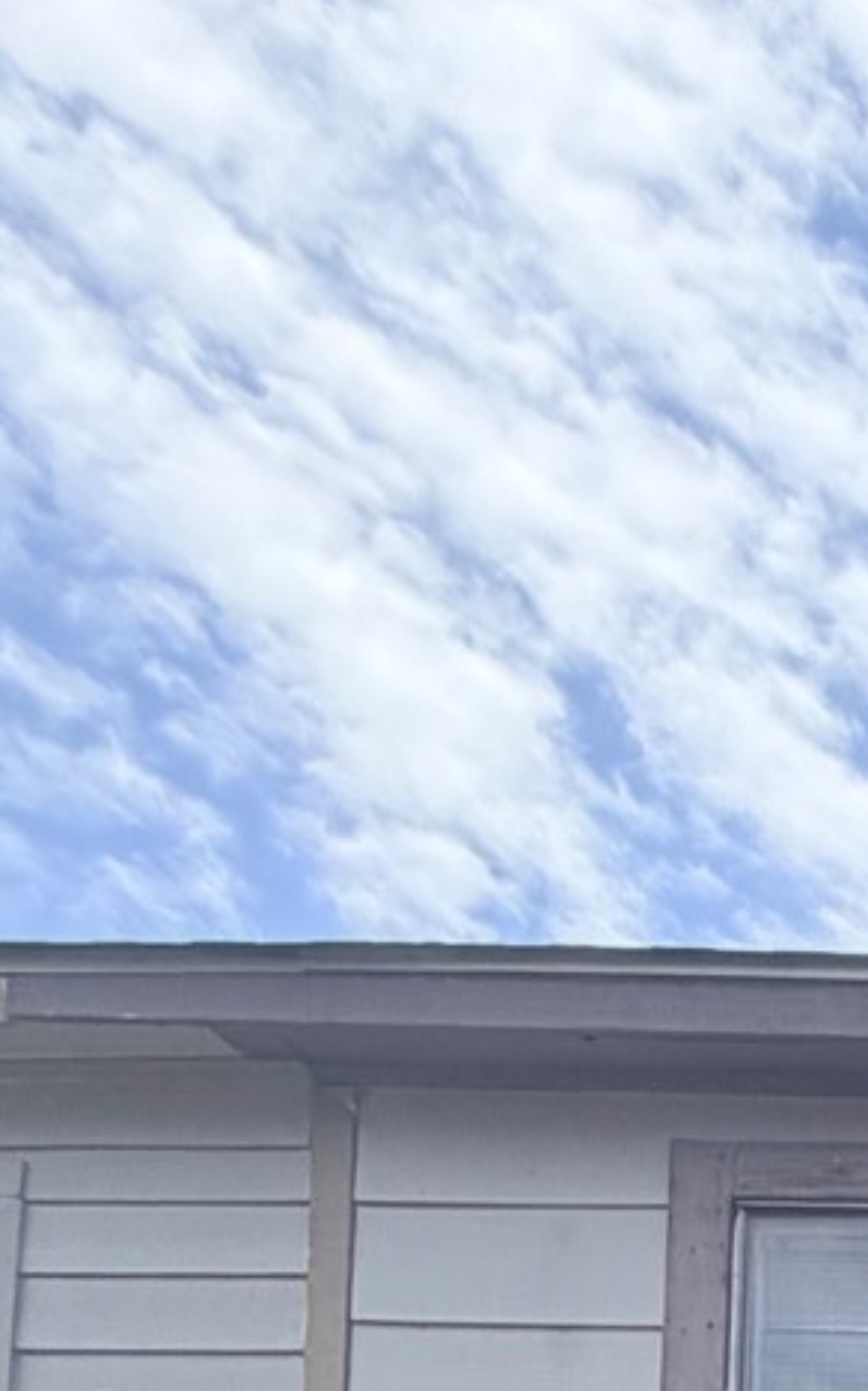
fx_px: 2463
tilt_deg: +3.7
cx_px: 2007
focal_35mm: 65
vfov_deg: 20.1
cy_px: 2645
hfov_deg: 14.4
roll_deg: -1.3
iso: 32
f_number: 2.2
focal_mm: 2.22
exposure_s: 1/770
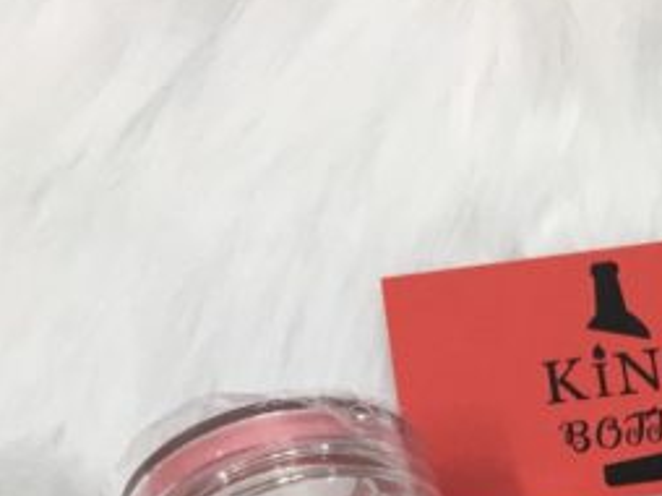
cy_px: 984
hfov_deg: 16.5
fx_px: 2235
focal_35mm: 117
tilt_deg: -74.1
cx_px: 662
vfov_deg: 11.4
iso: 32
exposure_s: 1/17
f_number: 2.2
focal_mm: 4.15
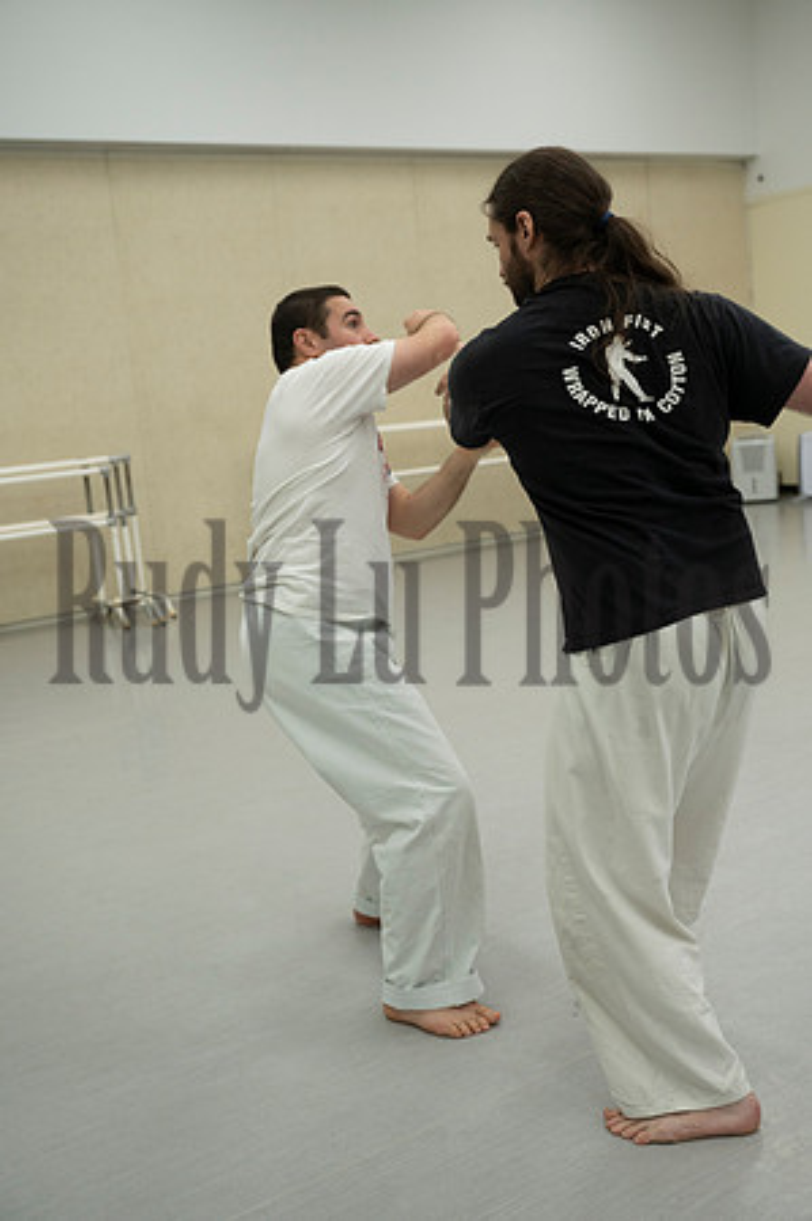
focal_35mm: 39
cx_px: 406
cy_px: 610
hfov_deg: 34.1
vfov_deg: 49.6
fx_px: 1322
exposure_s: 1/400
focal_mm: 39
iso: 2200
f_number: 4
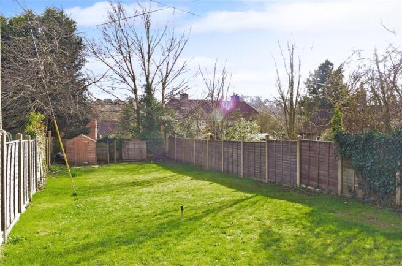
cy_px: 133
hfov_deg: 62.0
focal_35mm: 30
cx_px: 201
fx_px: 334
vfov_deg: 43.4
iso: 640
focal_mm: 20
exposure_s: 1/60
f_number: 14
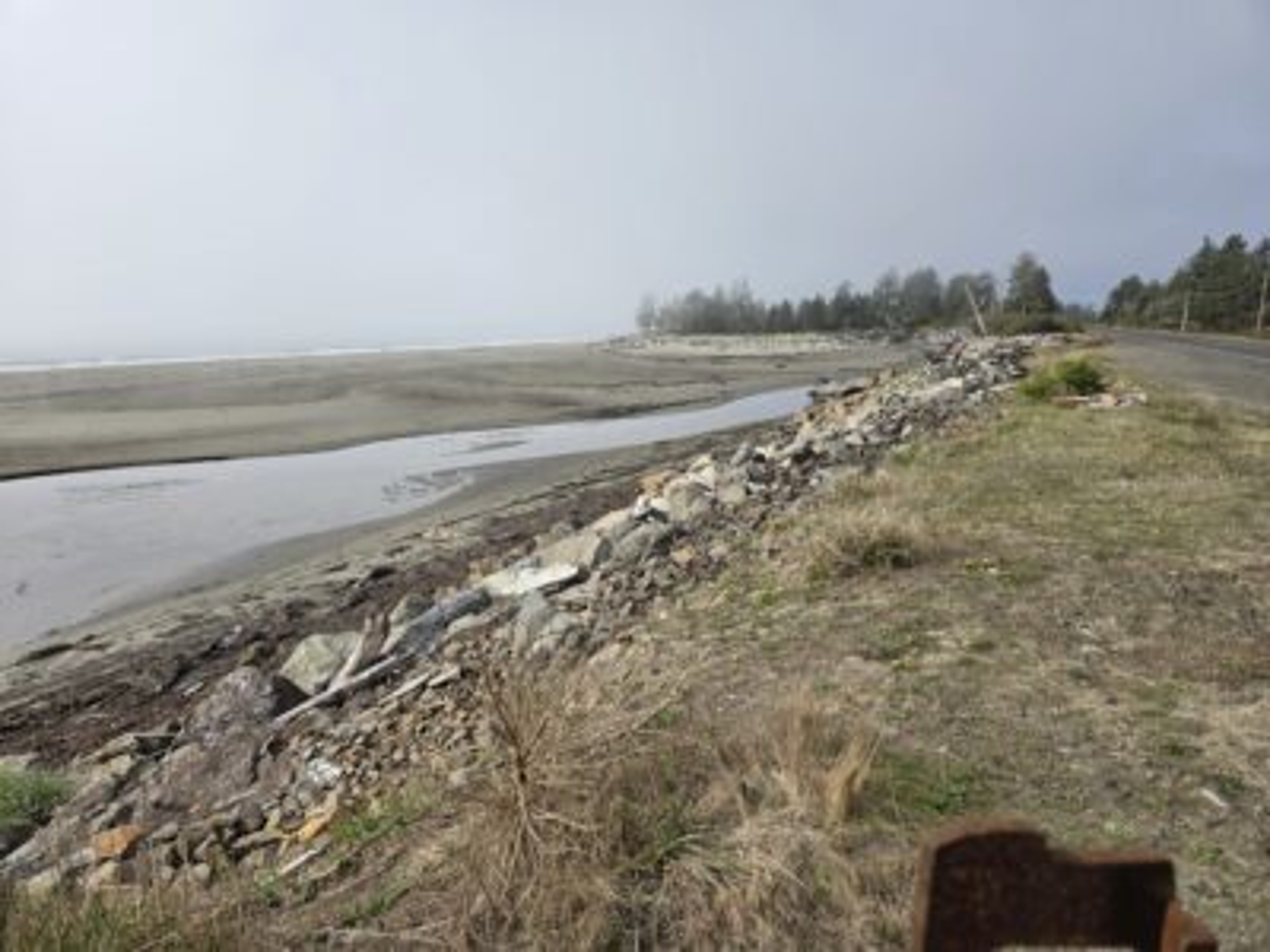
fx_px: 844
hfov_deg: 73.9
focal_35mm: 23
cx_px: 635
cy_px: 476
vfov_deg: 58.9
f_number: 1.8
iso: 80
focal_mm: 5.4
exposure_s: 1/5860
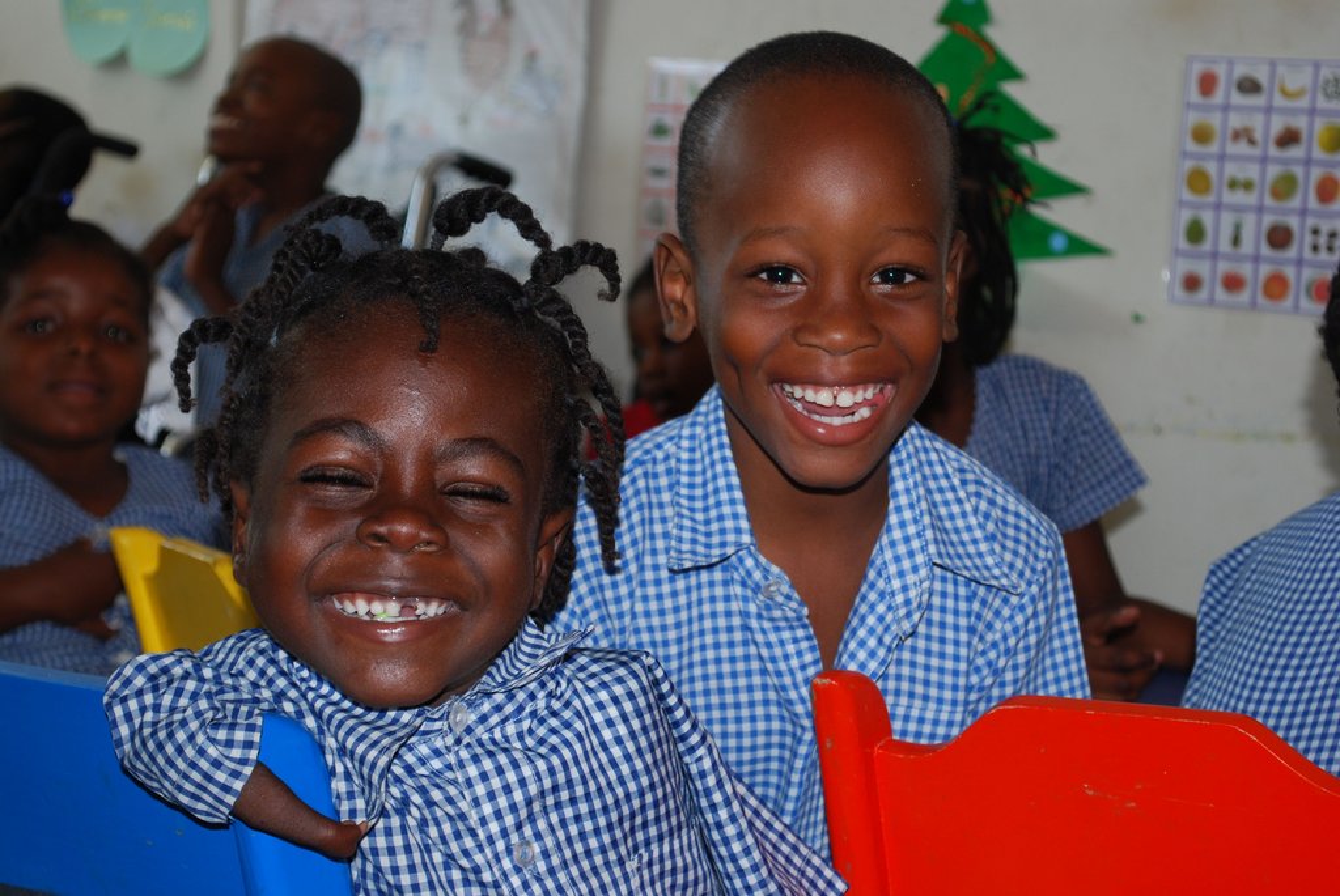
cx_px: 670
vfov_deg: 16.6
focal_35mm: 82
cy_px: 448
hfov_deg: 24.6
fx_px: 3074
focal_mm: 55
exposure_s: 1/60
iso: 200
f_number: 5.6
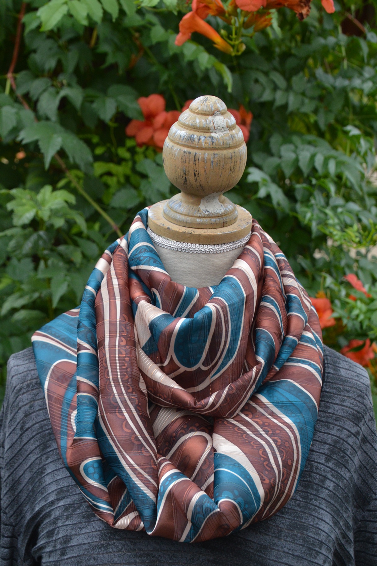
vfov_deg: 31.9
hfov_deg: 21.5
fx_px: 991
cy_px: 283
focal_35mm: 63
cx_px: 188
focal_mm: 42
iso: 800
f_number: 6.3
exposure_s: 1/160
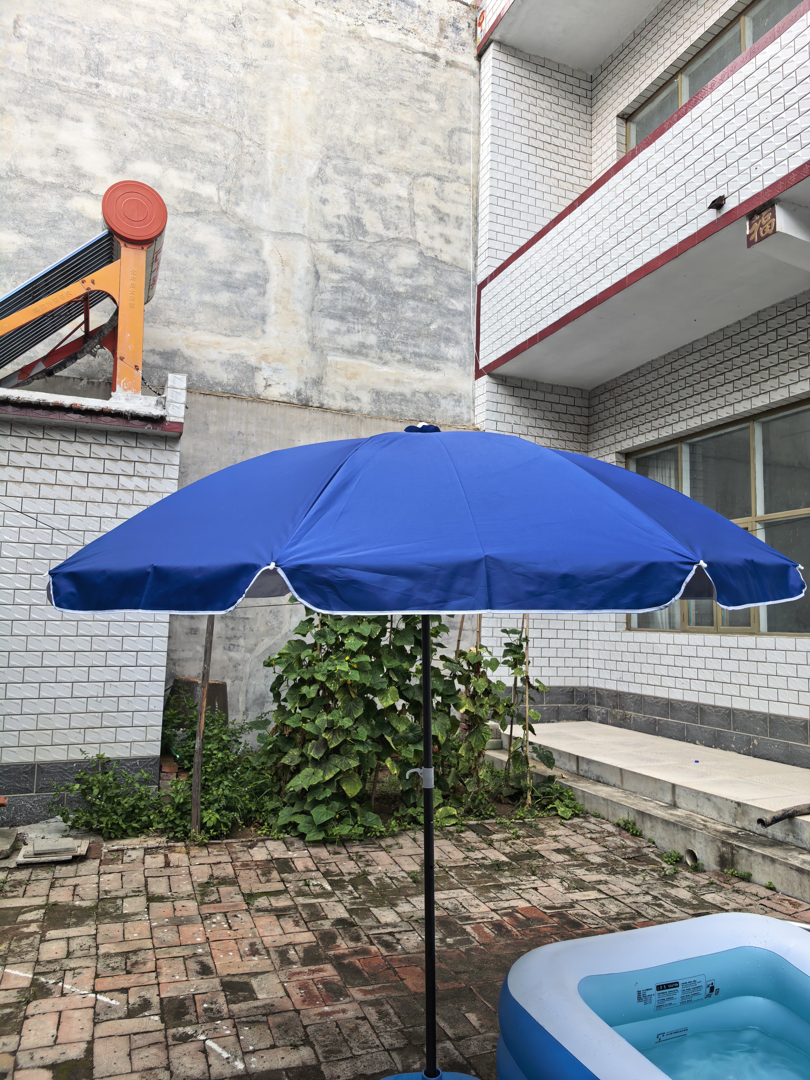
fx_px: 749
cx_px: 405
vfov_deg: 71.6
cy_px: 540
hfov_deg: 56.8
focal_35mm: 24
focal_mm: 5.75
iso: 50
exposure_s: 1/623
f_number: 2
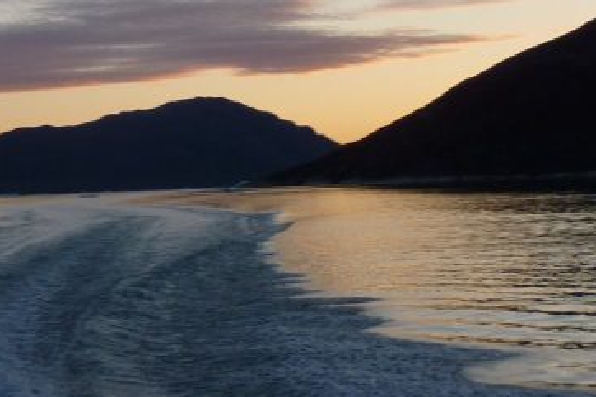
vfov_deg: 14.4
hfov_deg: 21.5
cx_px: 21
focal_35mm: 92
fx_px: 1522
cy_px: -86
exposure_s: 1/125
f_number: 4
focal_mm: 6.5
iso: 80
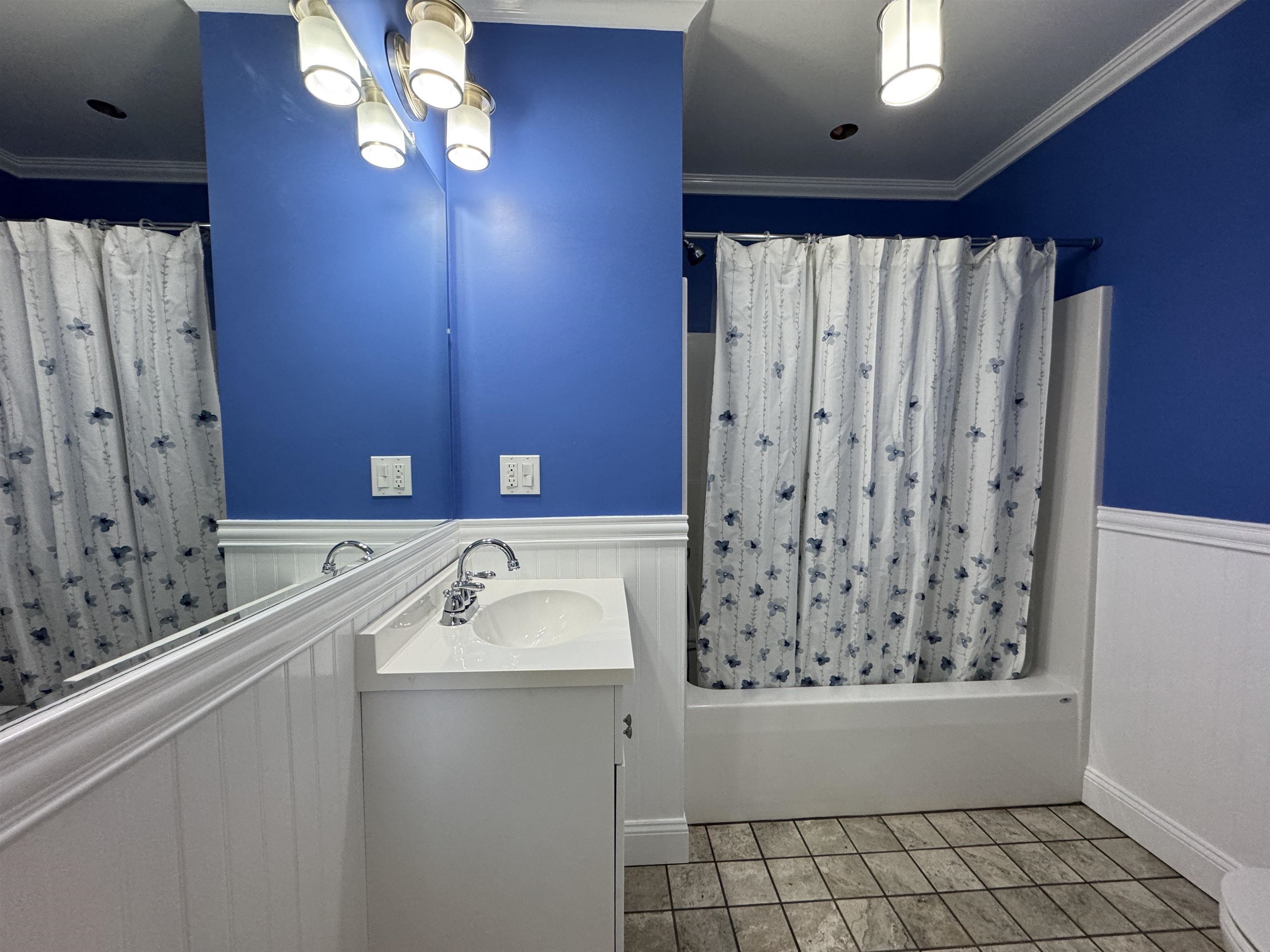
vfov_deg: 85.7
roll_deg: +0.0
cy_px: 476
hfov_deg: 102.1
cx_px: 635
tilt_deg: -4.0
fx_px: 514
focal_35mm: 14
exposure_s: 1/120
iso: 200
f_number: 2.2
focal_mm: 2.22
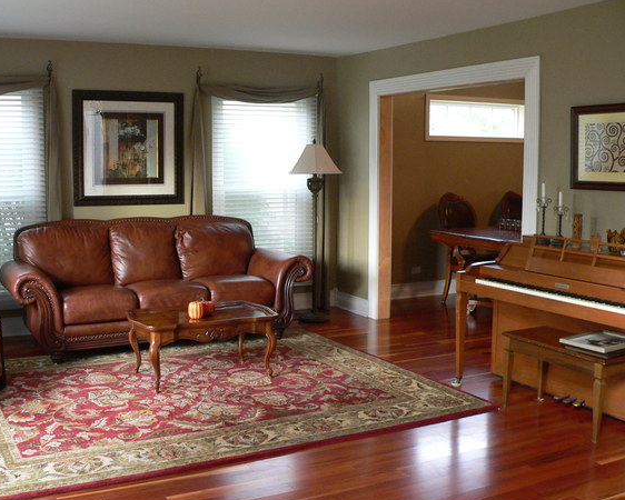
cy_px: 264
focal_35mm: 40
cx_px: 288
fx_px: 740
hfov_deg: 45.7
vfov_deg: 37.3
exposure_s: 1/10
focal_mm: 6
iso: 200
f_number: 2.8
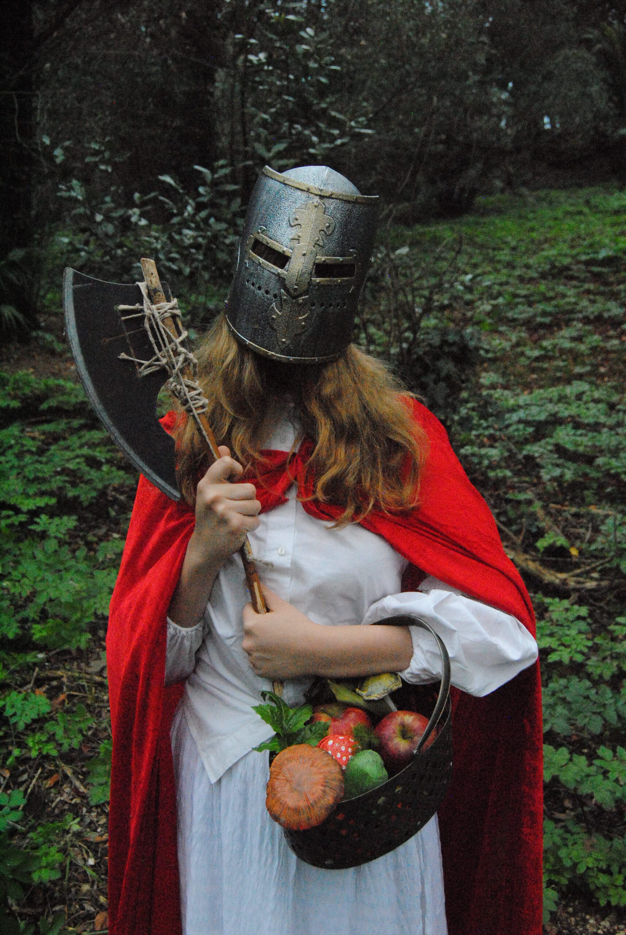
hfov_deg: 37.0
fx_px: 936
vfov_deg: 53.1
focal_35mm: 36
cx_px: 313
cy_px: 468
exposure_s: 1/100
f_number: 5
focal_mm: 24
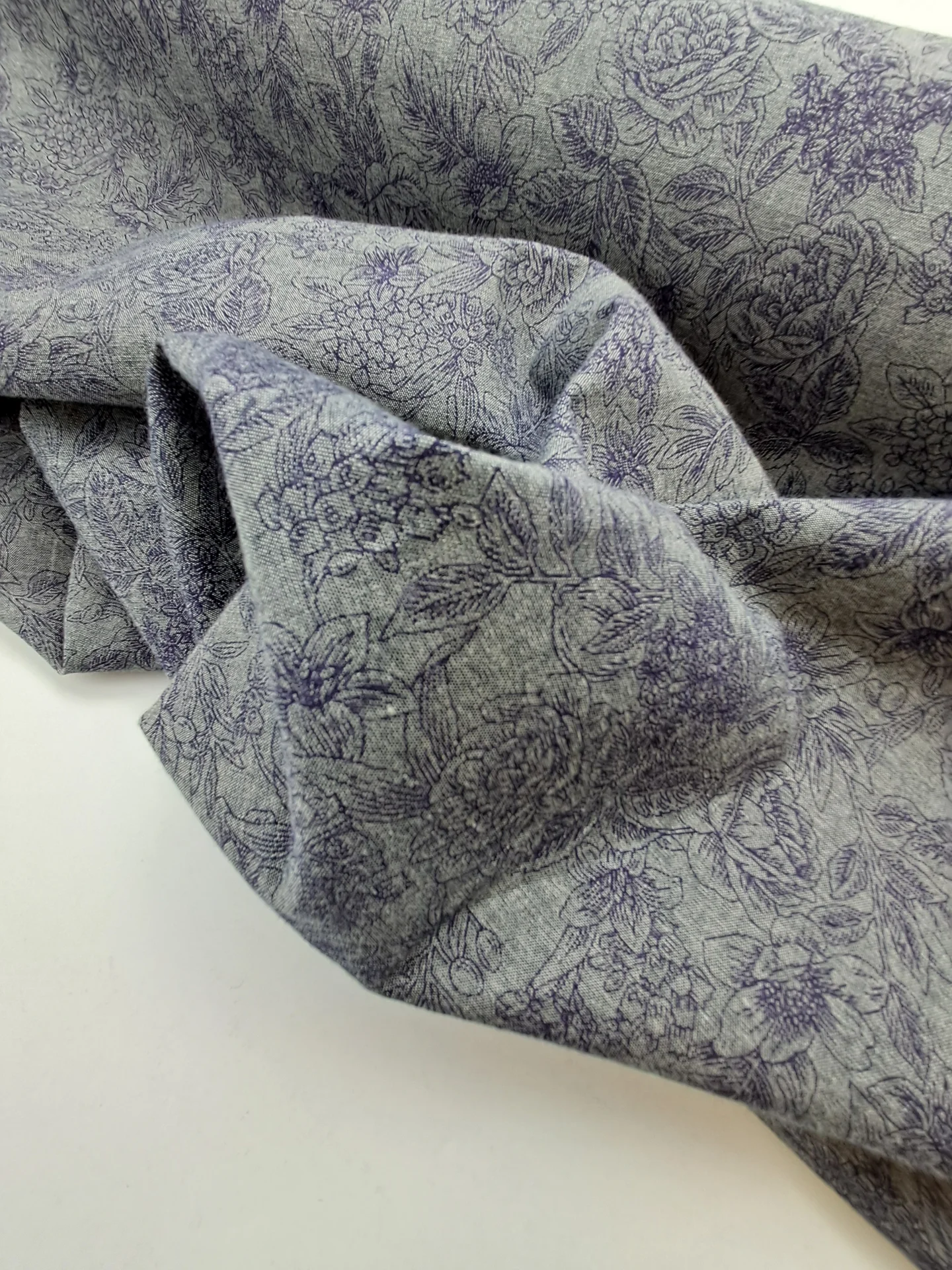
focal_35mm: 16
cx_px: 476
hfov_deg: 78.1
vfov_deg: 94.5
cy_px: 635
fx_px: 587
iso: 64
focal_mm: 1.64
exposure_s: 1/50
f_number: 2.2
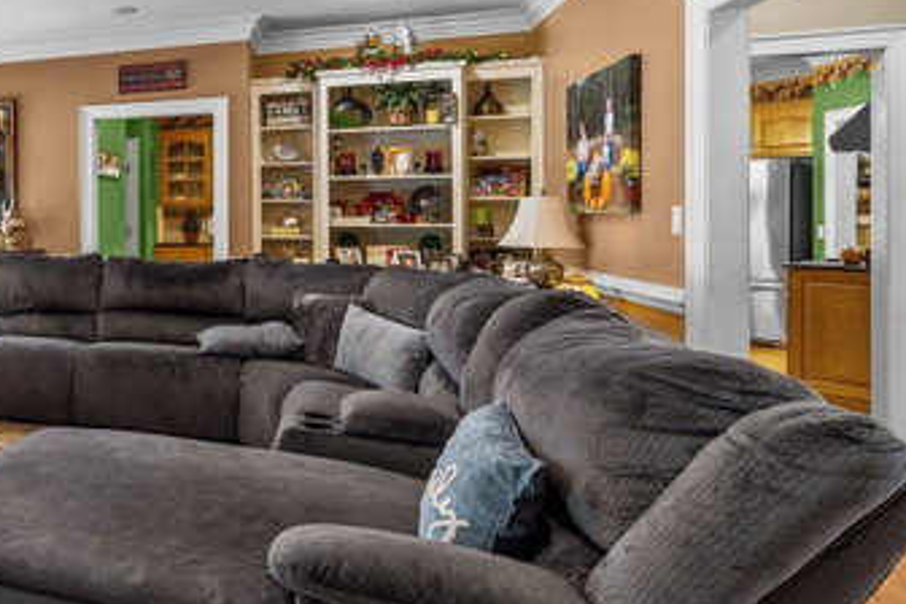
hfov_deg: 48.3
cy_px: 221
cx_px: -42
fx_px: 755
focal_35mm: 30
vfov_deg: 43.2
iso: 250
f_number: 8
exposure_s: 1.3
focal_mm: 14
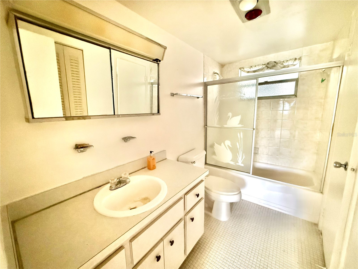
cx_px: 179
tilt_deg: -8.5
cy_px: 134
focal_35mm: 14
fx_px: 145
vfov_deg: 85.7
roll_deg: +1.5
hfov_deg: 102.1
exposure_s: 1/60
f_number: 2.2
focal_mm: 2.22
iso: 1250
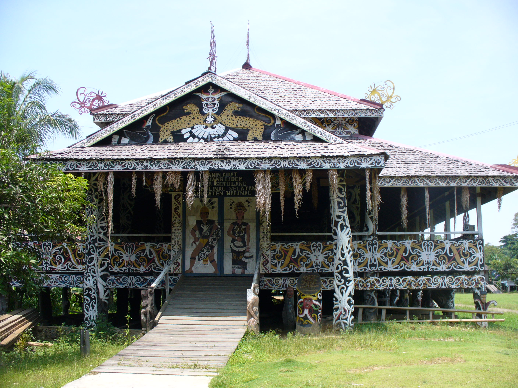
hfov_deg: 50.1
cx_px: 259
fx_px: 554
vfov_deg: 38.7
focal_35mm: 37
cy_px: 194
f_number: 5.6
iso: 80
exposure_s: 1/160
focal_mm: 6.1
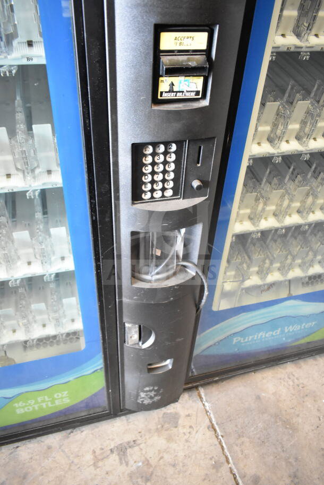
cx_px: 162
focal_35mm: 27
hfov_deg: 48.0
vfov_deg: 67.4
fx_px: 364
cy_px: 242
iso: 3200
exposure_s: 1/30
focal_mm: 18
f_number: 3.5
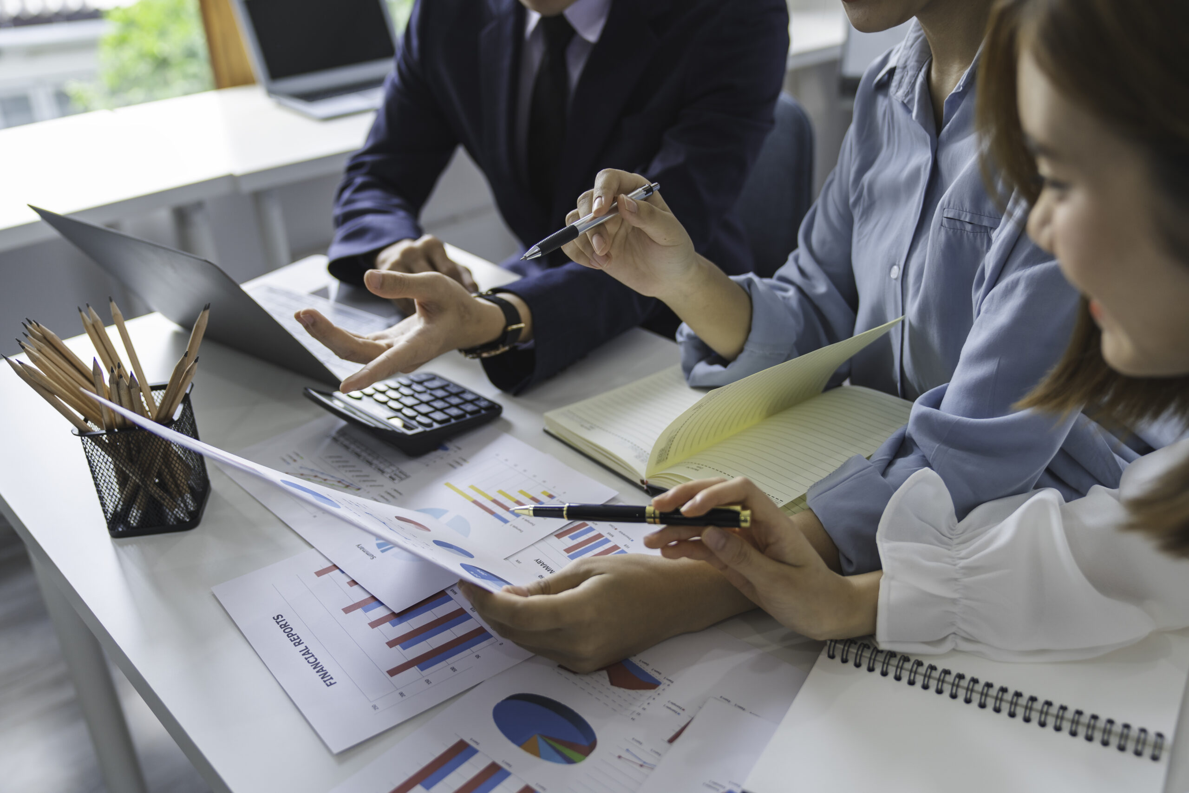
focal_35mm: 33
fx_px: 1090
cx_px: 594
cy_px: 396
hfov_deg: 57.2
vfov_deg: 40.0
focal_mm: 33
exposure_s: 1/100
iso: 200
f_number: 2.8
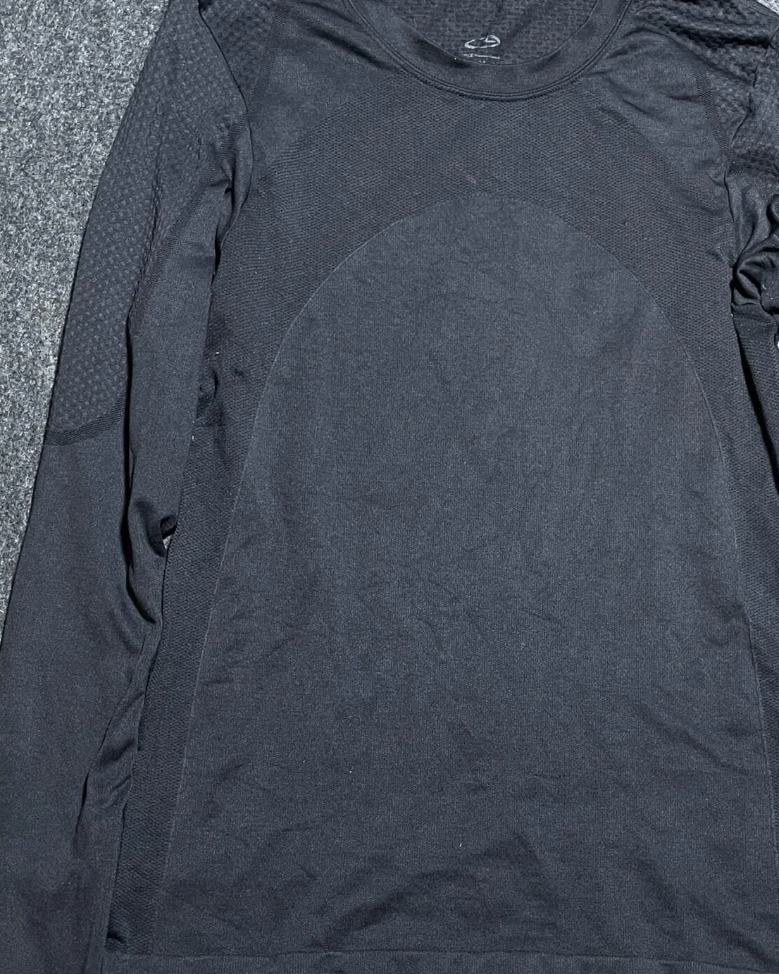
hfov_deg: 32.0
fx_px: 1354
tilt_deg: -54.6
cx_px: 483
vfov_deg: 39.0
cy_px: 667
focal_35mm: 47
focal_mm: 4.2
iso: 160
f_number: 1.6
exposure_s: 1/50
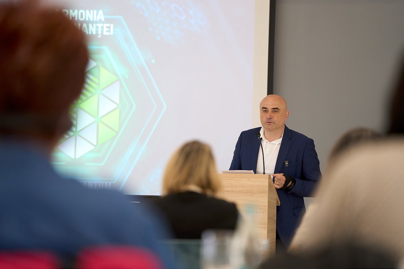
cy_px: 134
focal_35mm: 150
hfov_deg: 13.7
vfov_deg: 9.1
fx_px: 1683
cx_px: 202
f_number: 2.8
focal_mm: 150
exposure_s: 1/100
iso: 640
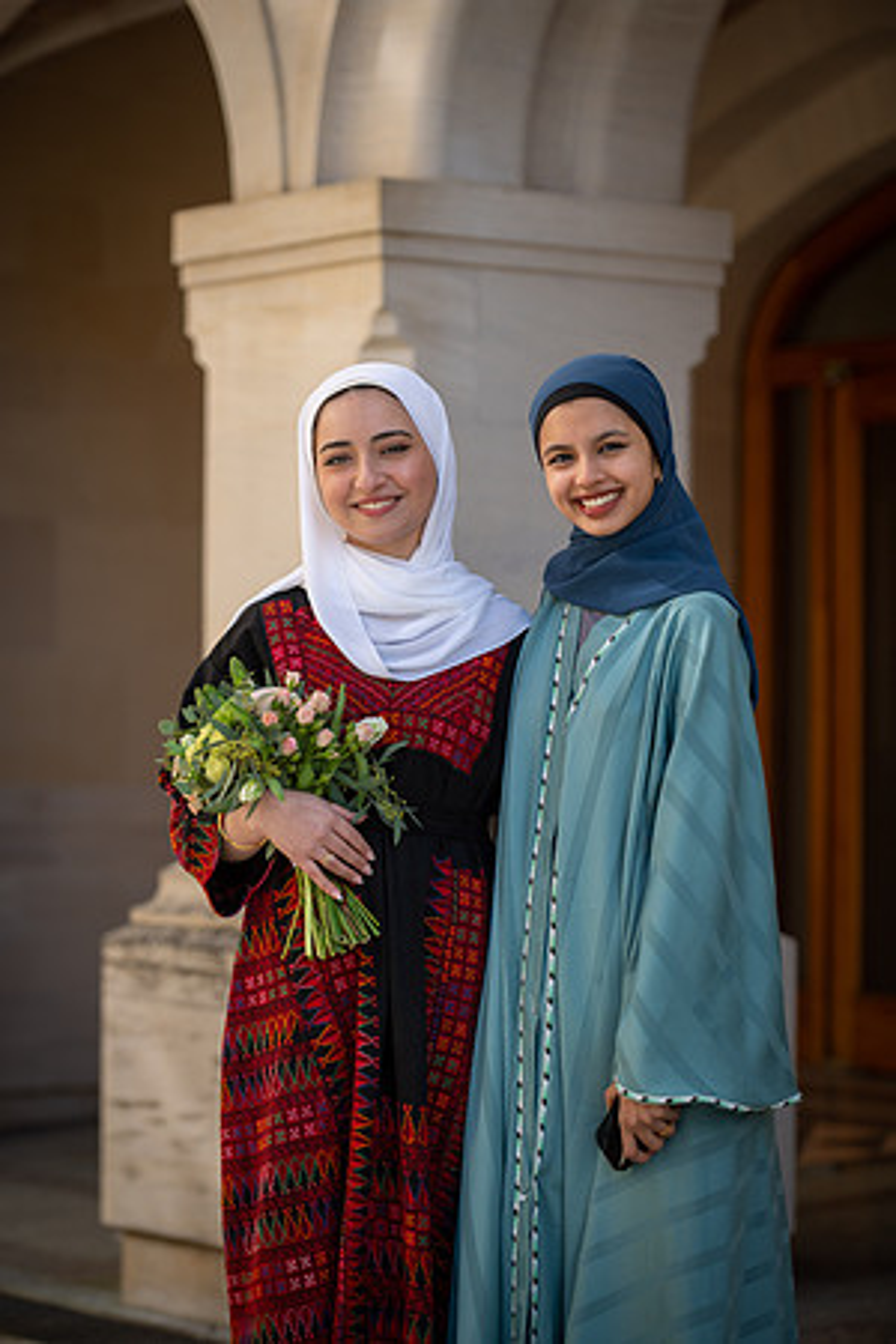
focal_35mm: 110
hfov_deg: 12.5
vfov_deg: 18.6
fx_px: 4106
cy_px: 672
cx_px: 448
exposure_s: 1/1600
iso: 100
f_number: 2.8
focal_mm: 110
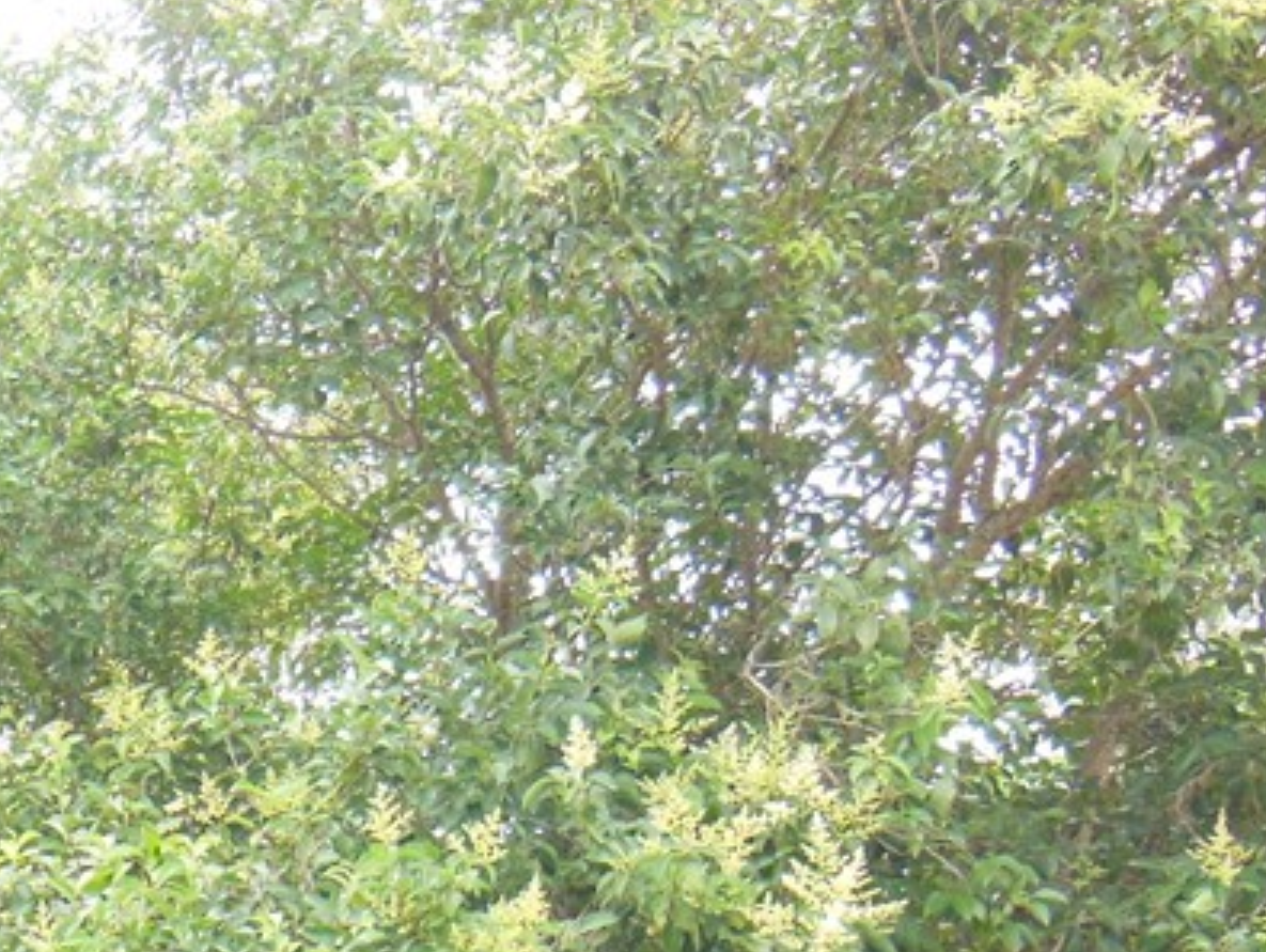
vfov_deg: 14.4
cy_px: 987
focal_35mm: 101
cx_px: -337
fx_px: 3697
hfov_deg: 18.2
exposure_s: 1/80
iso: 125
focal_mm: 6.9
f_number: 4.1
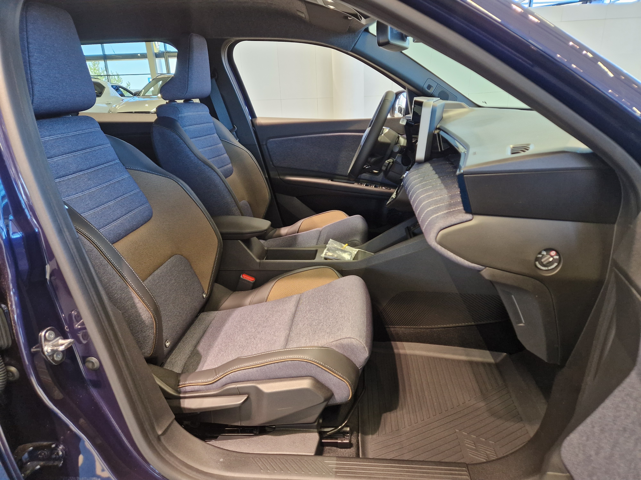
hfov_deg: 73.9
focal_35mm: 23
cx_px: 320
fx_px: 426
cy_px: 240
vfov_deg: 58.9
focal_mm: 5.4
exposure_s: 1/100
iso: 250
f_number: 1.8
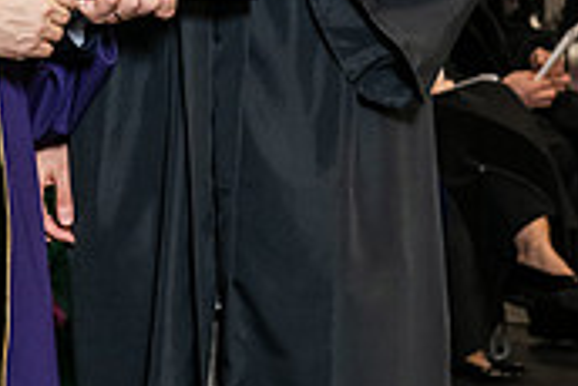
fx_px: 3358
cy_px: -183
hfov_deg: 9.8
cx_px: -7
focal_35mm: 209
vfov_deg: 6.5
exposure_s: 1/200
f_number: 5
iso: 2500
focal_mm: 62
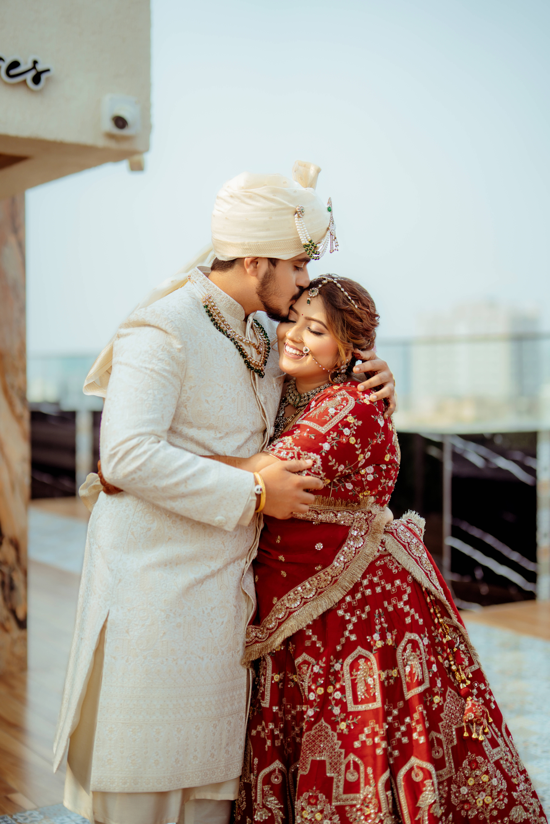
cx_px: 275
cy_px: 412
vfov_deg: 39.6
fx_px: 1145
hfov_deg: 27.0
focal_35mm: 50
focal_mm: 50
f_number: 1.4
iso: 50
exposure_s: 1/1250
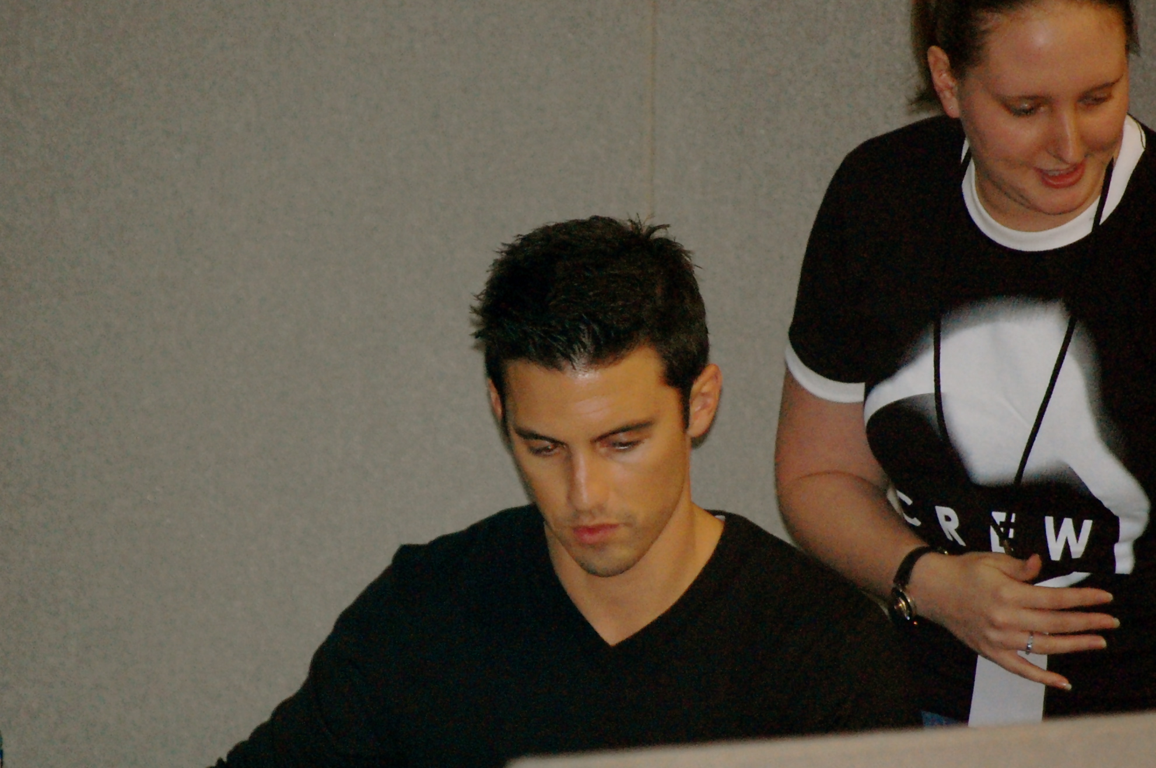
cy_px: 384
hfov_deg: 6.9
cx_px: 578
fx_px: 9623
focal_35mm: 300
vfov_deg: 4.6
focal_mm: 200
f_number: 5.6
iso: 1600
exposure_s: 1/60
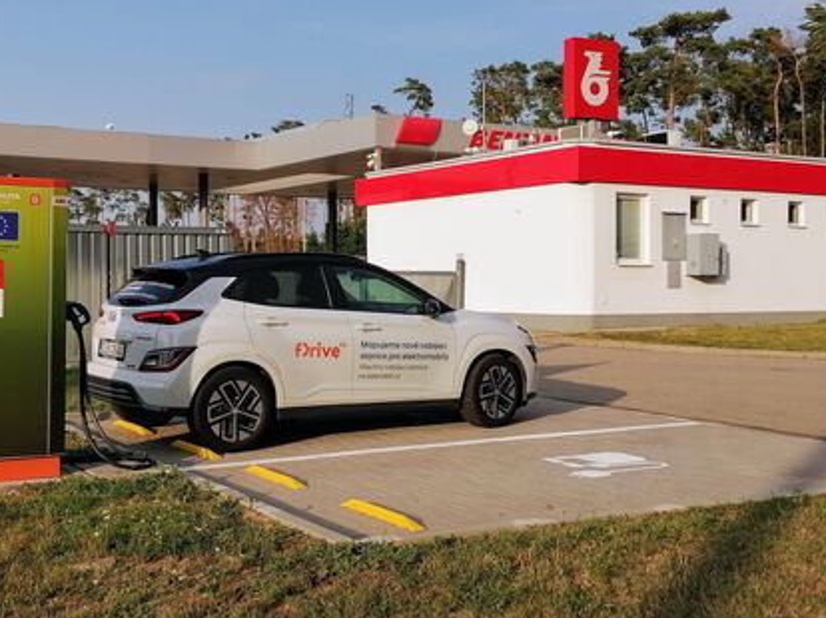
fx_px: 1169
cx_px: 347
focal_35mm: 49
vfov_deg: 29.6
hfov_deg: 38.8
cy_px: 291
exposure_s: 1/1248
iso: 50
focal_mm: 5.3
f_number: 1.8
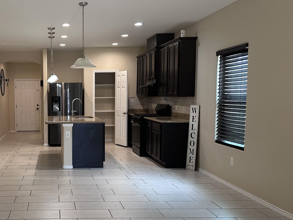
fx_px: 339
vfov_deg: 35.8
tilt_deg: -5.7
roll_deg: +1.5
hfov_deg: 44.6
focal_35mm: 40
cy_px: 133
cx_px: 61
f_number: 1.78
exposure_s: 1/120
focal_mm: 6.86
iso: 160
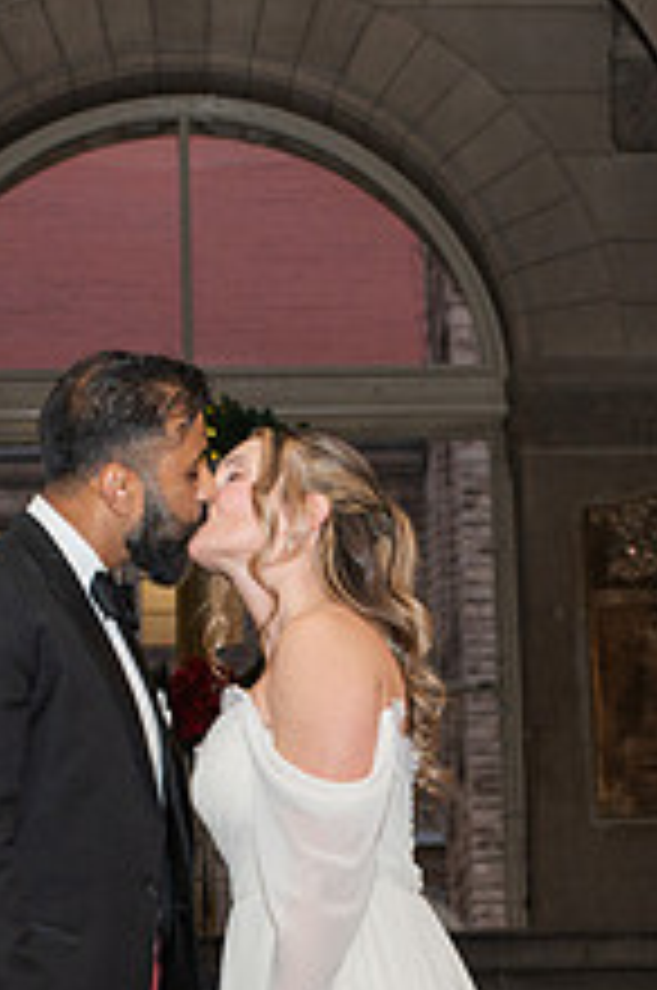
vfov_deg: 18.5
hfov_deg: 12.5
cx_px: 288
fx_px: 2993
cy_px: 898
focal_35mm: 109
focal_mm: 35
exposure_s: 1/200
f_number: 4
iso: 1000
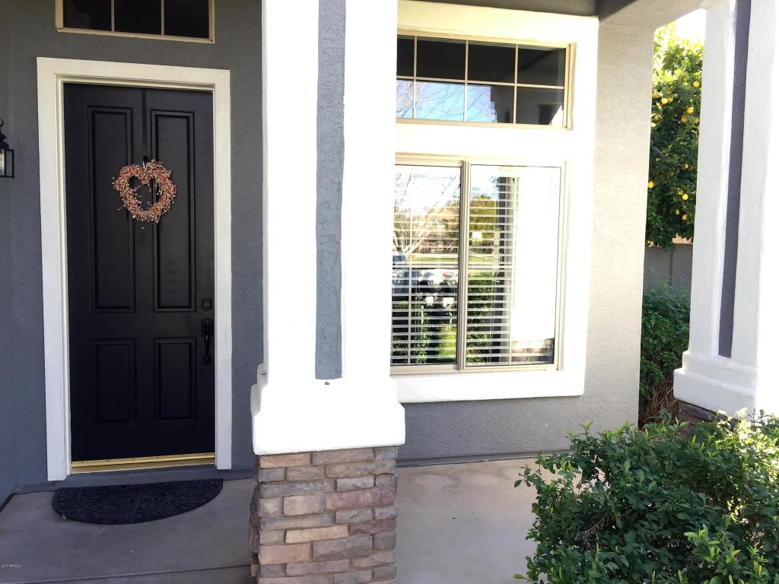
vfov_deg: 48.2
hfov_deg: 61.7
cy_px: 292
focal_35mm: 29
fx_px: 653
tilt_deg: -3.4
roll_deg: -2.5
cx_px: 390
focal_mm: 4.15
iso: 40
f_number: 2.2
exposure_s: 1/120
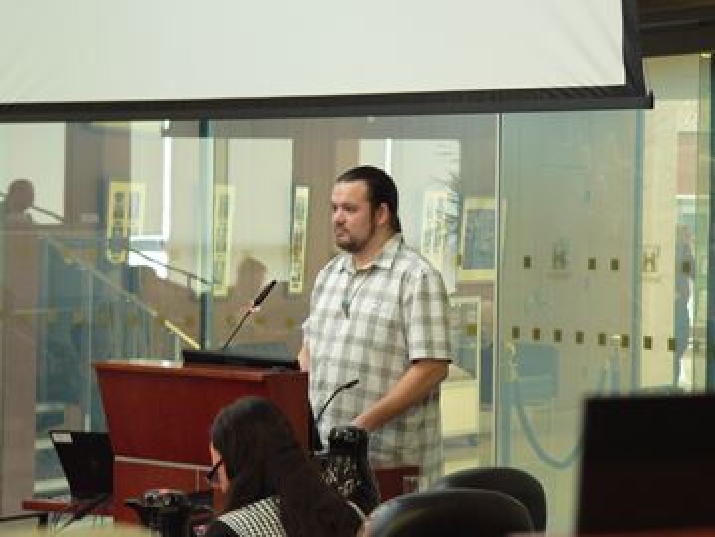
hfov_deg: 16.4
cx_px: 358
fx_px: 2479
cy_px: 268
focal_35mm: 120
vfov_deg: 12.3
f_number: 2.8
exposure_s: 1/10
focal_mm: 20
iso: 200
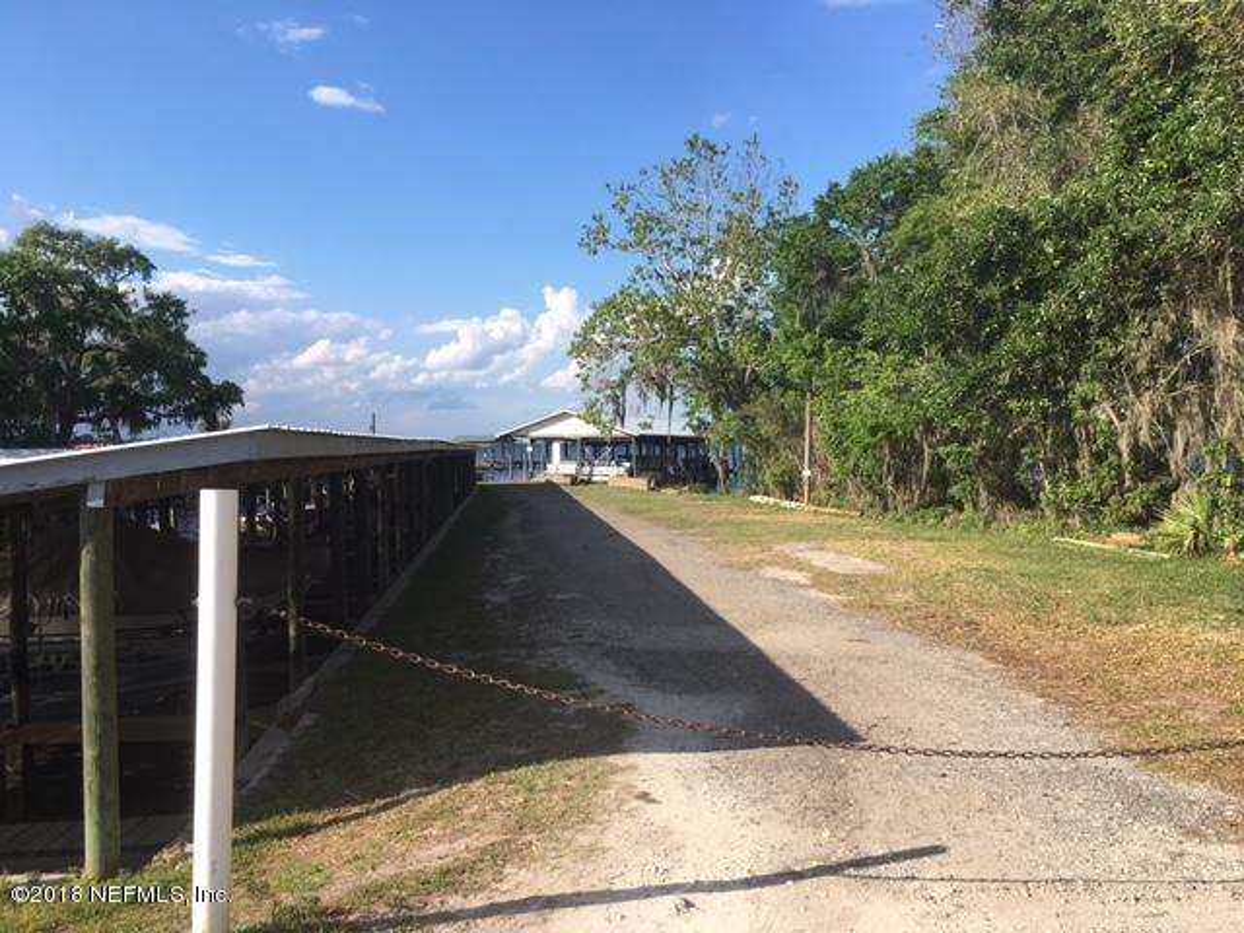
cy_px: 466
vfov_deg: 48.2
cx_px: 622
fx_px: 1042
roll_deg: -0.1
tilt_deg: -1.3
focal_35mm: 29
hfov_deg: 61.7
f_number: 2.2
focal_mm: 4.15
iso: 25
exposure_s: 1/999
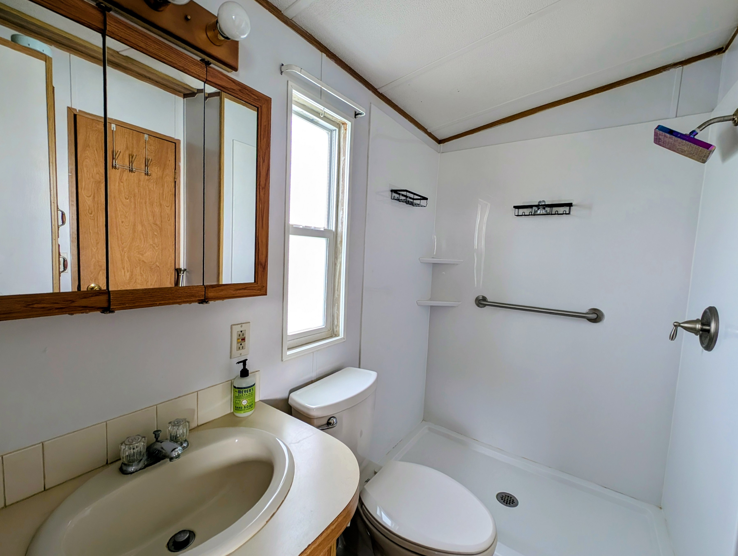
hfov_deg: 110.5
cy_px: 278
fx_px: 256
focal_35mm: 12
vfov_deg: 94.6
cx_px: 369
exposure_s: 1/94.1
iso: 46
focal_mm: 2.23
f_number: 1.95
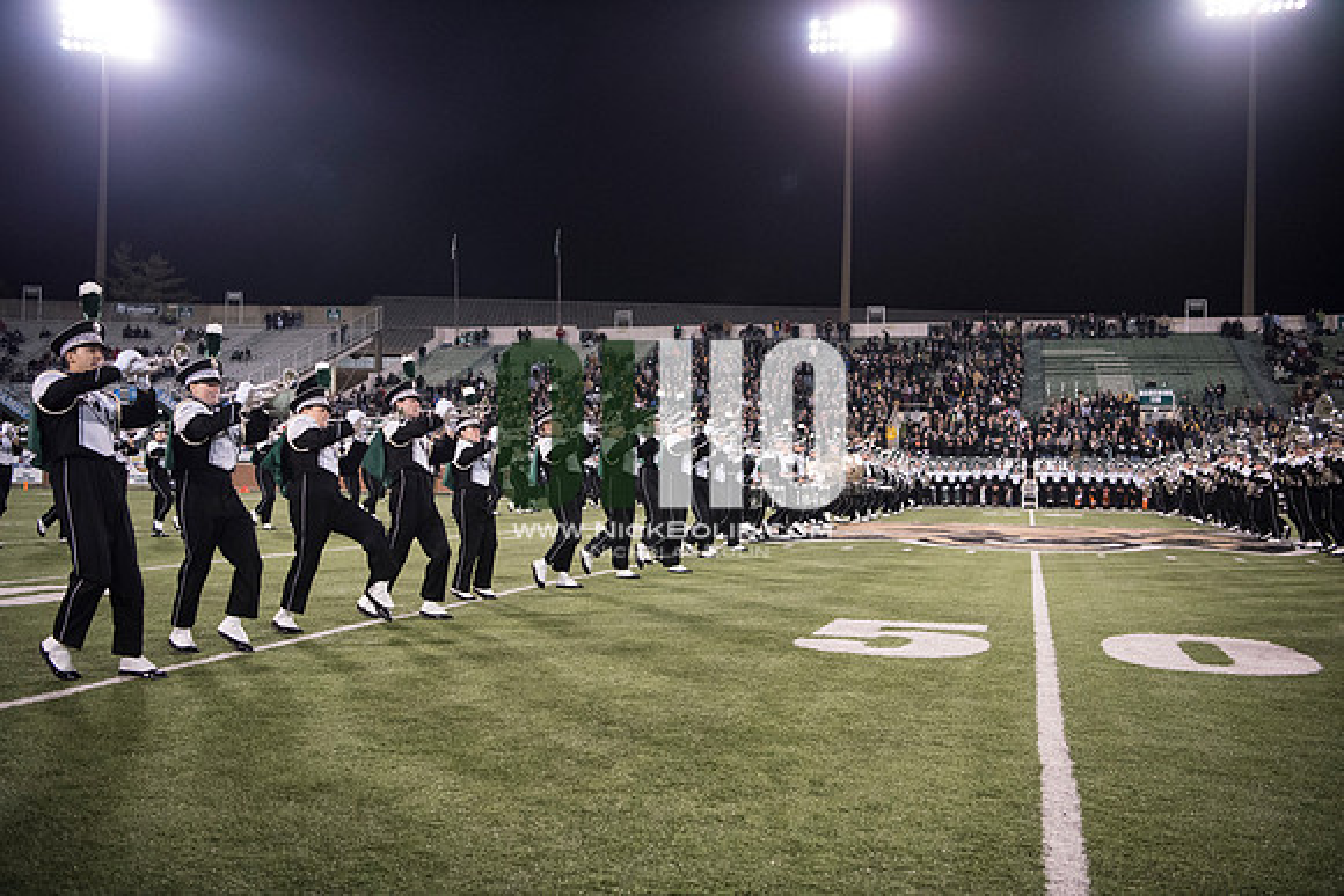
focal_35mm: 35
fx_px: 1307
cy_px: 448
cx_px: 672
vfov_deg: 37.9
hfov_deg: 54.4
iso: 4000
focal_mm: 35
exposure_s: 1/1000
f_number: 3.2
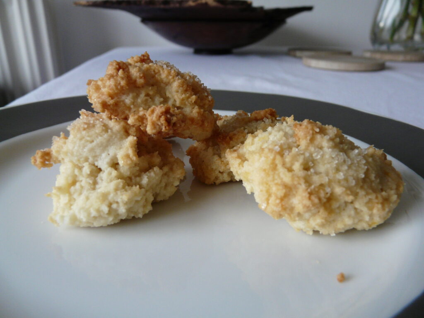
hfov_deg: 63.4
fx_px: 343
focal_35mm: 28
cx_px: 212
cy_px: 159
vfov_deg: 49.7
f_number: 2.8
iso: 200
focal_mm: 4.6
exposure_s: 1/30
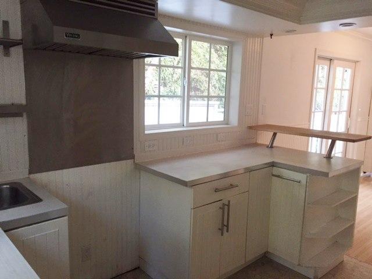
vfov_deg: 48.2
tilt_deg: -9.6
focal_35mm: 29
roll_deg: -2.7
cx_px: 186
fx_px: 312
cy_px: 140
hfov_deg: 61.7
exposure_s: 1/30
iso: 250
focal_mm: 4.15
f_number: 2.2
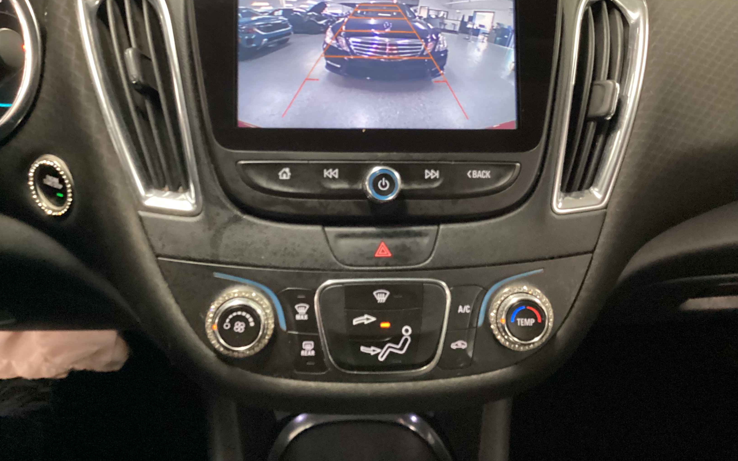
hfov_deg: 58.1
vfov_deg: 38.2
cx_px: 369
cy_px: 184
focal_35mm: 33
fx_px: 664
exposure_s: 1/25
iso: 640
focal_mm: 3.3
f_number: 2.4
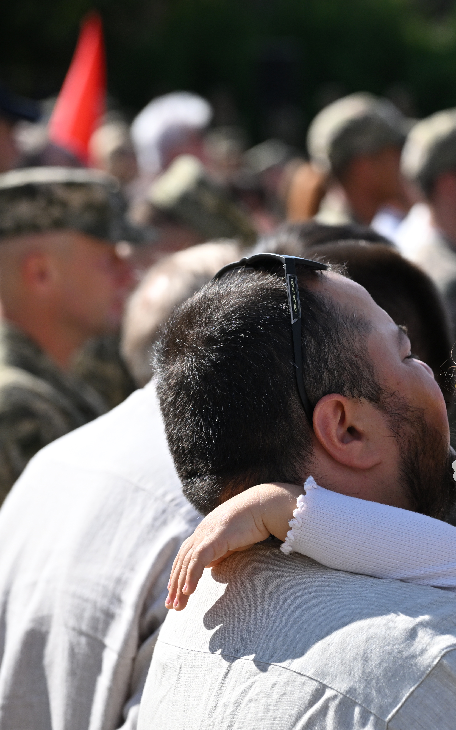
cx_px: 434
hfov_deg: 7.1
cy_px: 366
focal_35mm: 184
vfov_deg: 11.4
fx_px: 3659
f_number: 5
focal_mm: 120
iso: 500
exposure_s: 1/3200
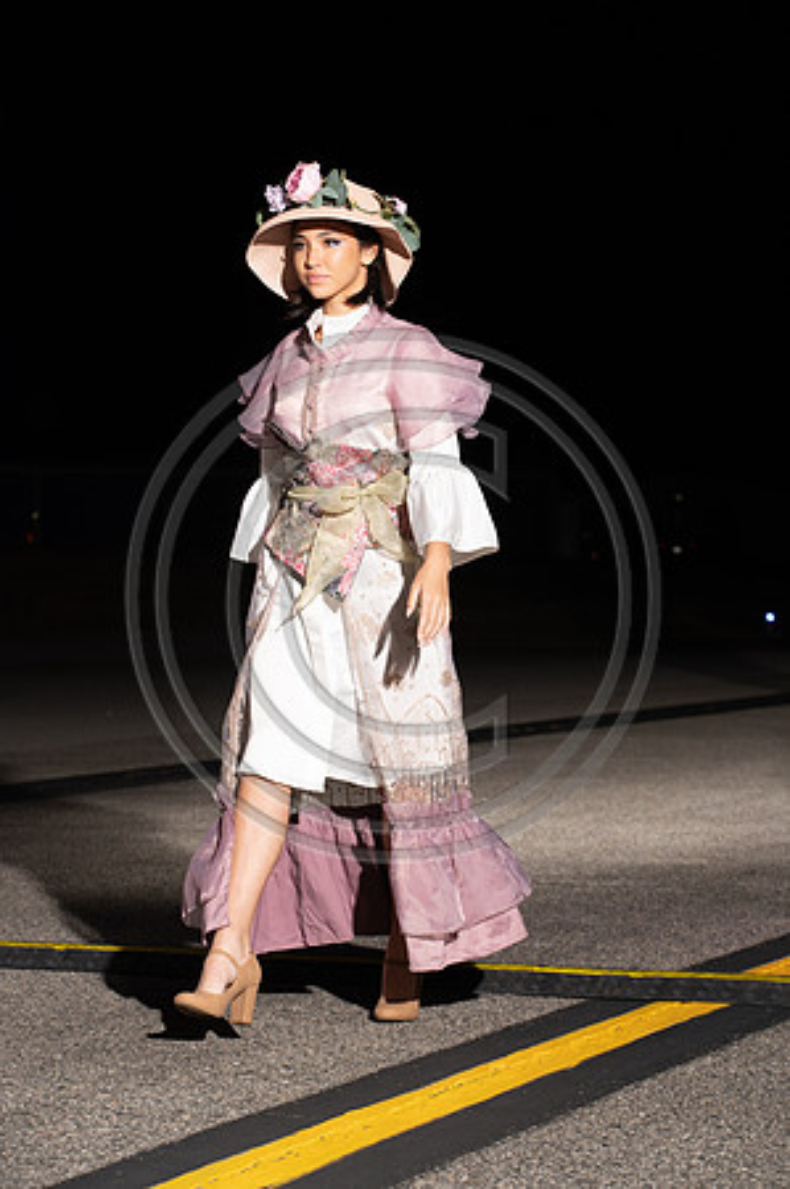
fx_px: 3299
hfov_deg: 13.7
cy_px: 594
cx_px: 395
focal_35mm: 100
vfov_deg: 20.4
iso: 1000
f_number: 6.3
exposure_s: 1/200
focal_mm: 100
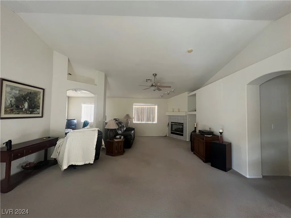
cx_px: 146
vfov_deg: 89.9
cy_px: 109
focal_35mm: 13
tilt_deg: +1.5
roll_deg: -1.5
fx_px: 109
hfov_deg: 106.2
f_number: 1.8
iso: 500
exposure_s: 1/60
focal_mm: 1.57
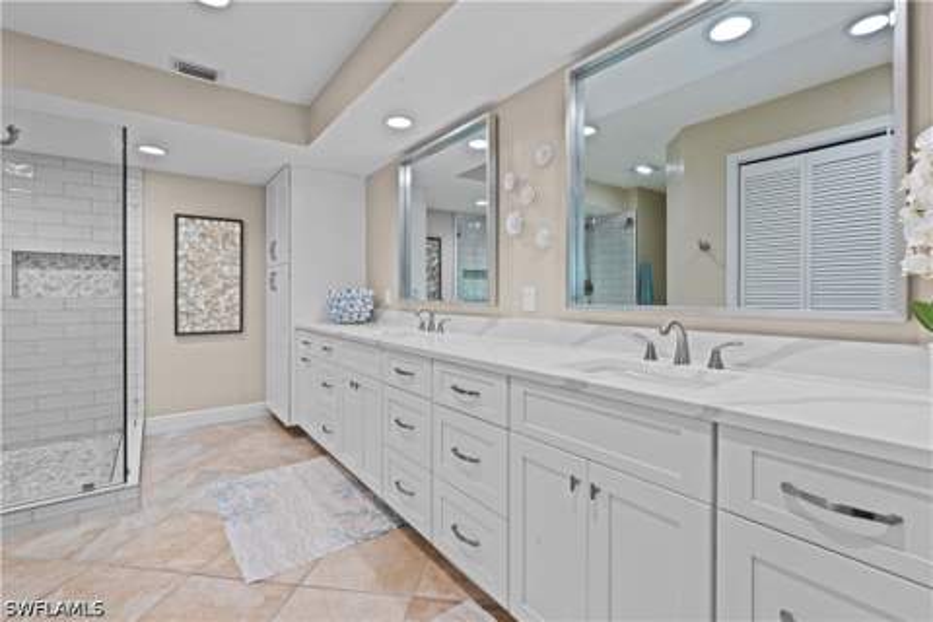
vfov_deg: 73.7
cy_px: 311
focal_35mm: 16
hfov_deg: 96.7
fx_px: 415
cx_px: 466
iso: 640
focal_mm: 16
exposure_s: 1/5
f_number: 11
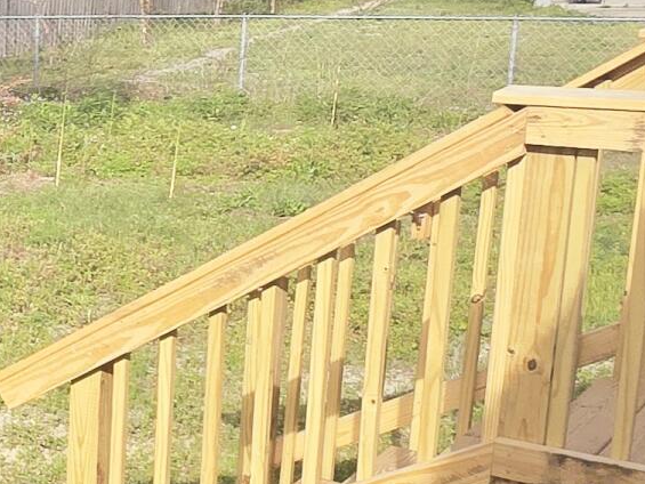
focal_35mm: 69
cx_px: -559
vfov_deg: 21.3
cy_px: 258
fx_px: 1286
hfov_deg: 19.6
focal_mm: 2.2
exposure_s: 1/1667
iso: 50
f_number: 2.2
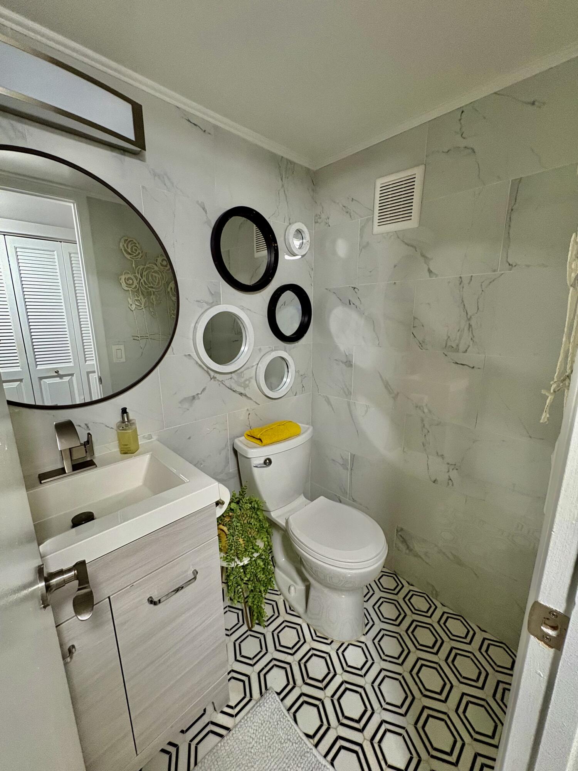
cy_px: 386
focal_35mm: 14
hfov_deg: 85.7
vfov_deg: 102.1
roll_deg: +0.2
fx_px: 312
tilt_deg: -11.3
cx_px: 289
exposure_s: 1/60
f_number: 2.2
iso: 400
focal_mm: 2.22
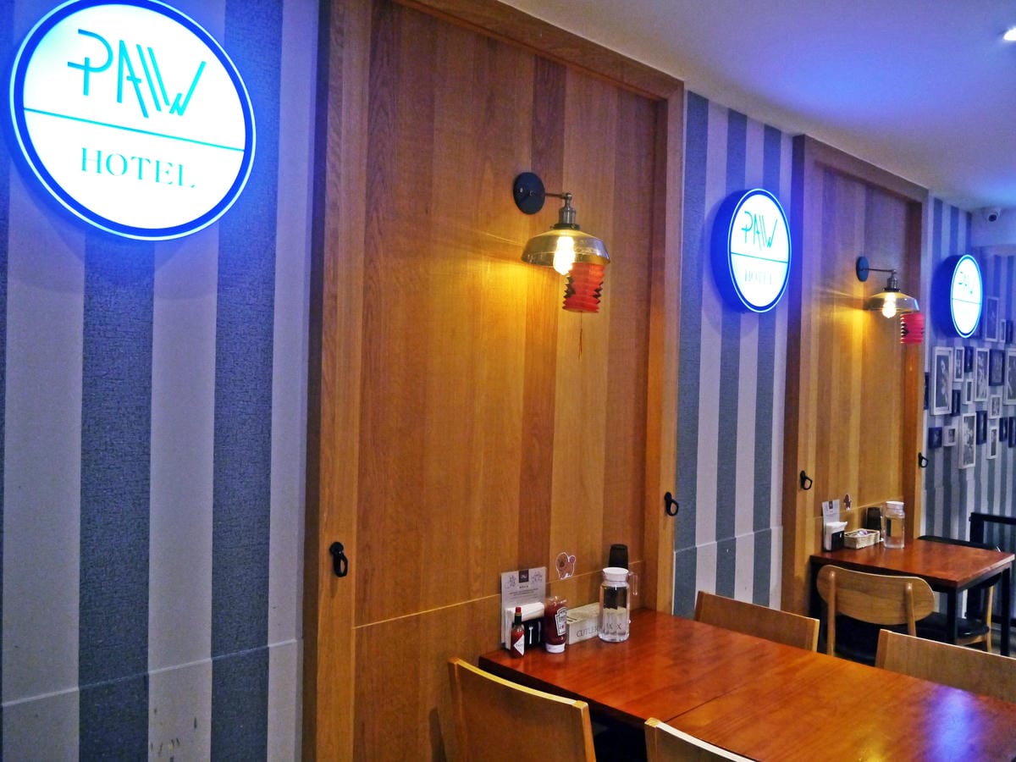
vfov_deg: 49.7
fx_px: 822
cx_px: 508
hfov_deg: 63.4
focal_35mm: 28
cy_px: 381
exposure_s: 1/80
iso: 1600
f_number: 3.5
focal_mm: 14
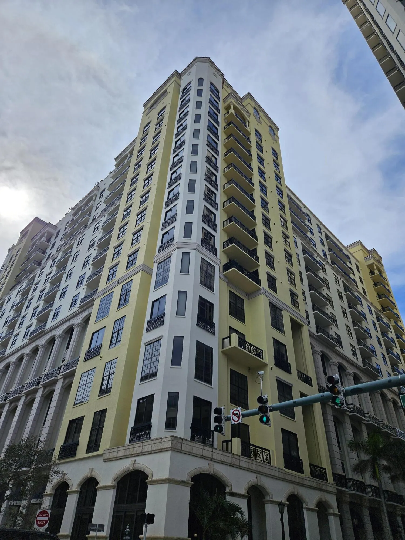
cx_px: 202
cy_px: 270
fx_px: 359
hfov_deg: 58.9
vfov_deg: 73.9
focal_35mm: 23
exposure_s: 1/2635
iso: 25
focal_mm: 5.4
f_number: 1.8
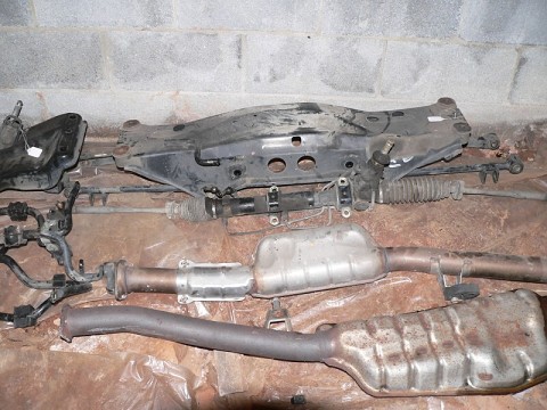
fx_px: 569
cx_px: 274
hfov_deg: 51.4
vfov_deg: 39.7
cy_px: 205
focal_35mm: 36
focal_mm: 6
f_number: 2.8
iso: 100
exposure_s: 1/60
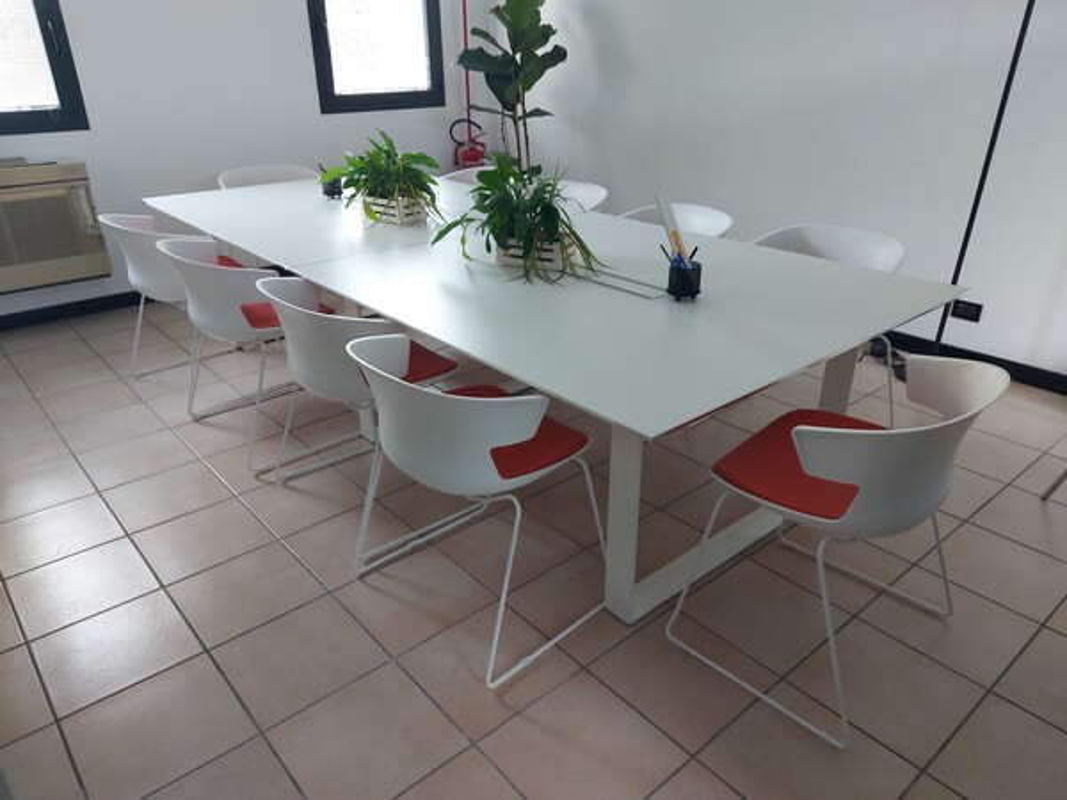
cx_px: 534
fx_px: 740
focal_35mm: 24
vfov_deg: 56.8
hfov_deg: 71.6
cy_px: 400
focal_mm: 5.23
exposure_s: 1/60
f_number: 1.8
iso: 160
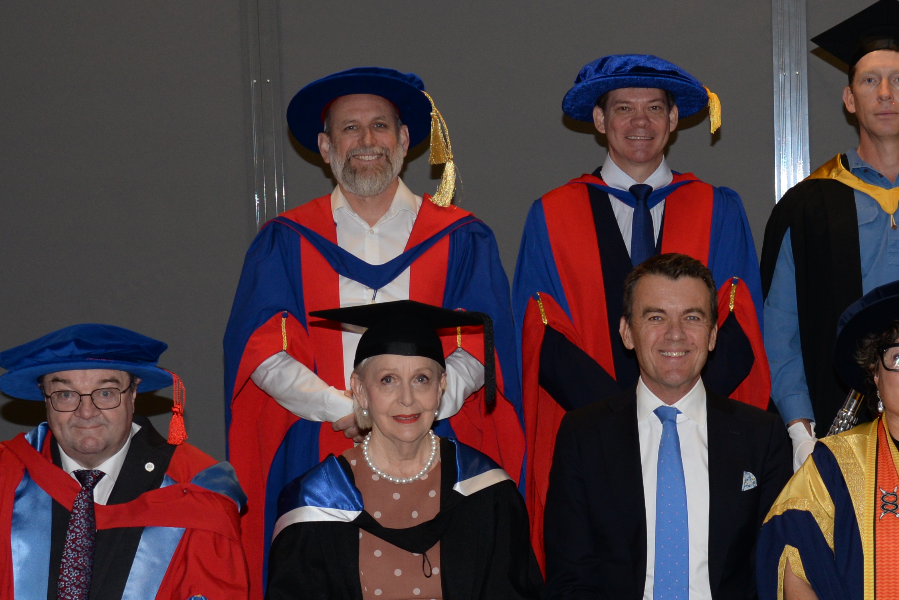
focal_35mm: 118
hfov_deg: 17.1
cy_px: 425
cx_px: 790
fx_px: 2948
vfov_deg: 11.6
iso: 640
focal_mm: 44
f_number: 5.6
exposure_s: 1/125
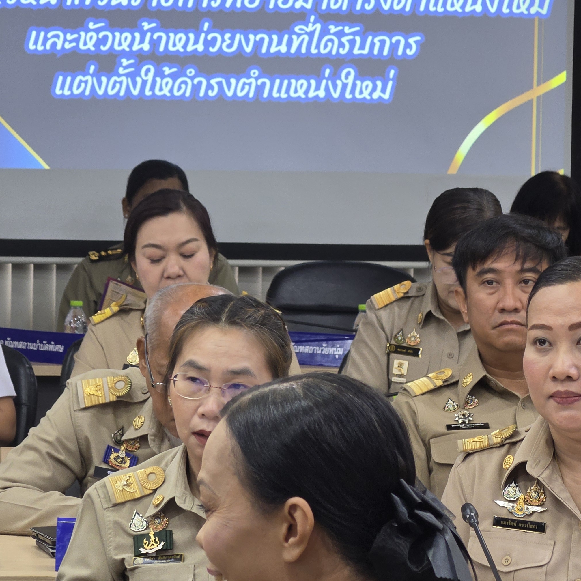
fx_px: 3836
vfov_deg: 8.7
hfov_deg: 8.7
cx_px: 258
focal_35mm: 202
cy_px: 167
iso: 400
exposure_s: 1/100
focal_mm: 18.6
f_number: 2.9
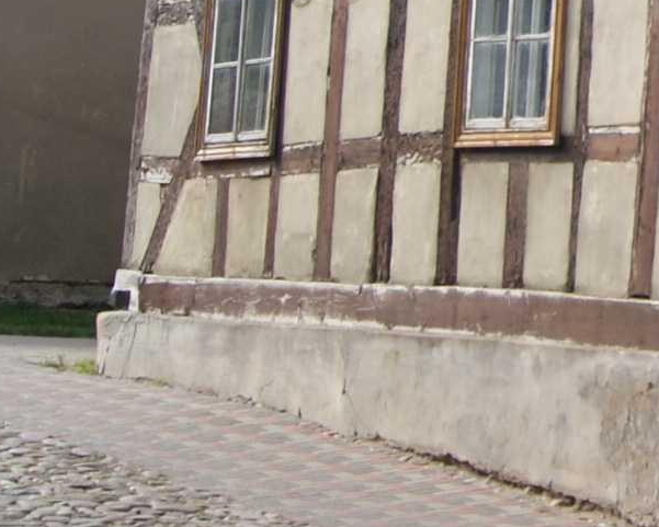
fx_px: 3180
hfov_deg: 10.4
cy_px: -334
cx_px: 1520
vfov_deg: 9.2
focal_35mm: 163
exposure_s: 1/60
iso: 100
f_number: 8
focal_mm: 24
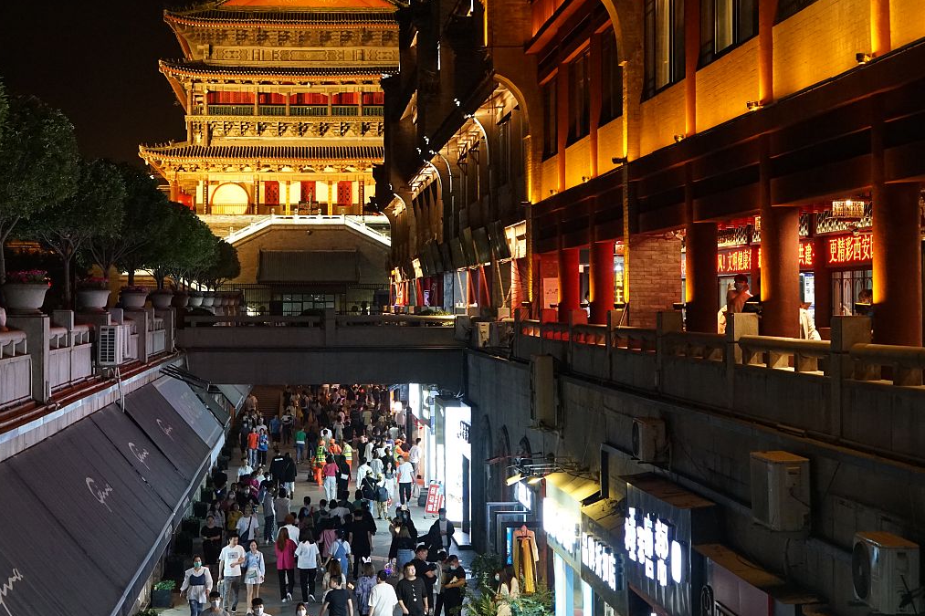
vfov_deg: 21.2
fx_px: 1644
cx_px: 392
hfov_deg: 31.4
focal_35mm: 64
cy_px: 268
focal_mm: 54
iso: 4000
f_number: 6.3
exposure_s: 1/60
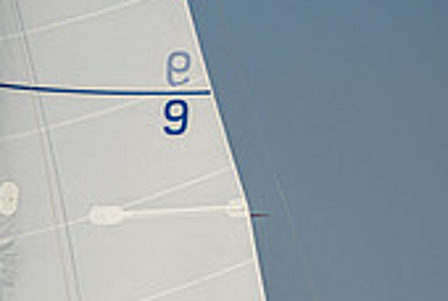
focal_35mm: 400
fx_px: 4986
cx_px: -265
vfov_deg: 3.4
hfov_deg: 5.1
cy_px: 527
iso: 160
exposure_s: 1/4000
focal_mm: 100
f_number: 4.5
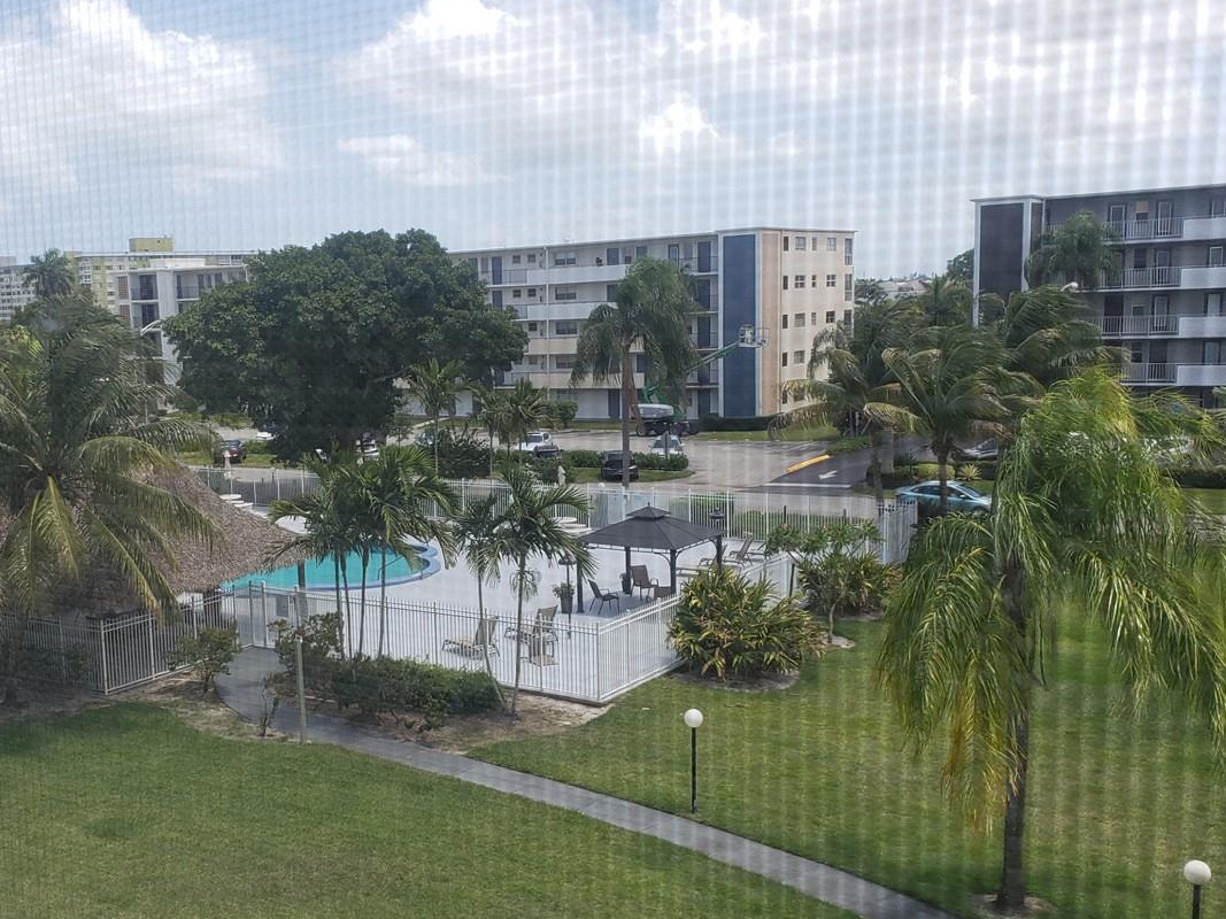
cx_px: 432
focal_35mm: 39
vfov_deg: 36.8
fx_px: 1381
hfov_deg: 47.3
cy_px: 496
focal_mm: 4.3
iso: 50
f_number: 2.4
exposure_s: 1/732
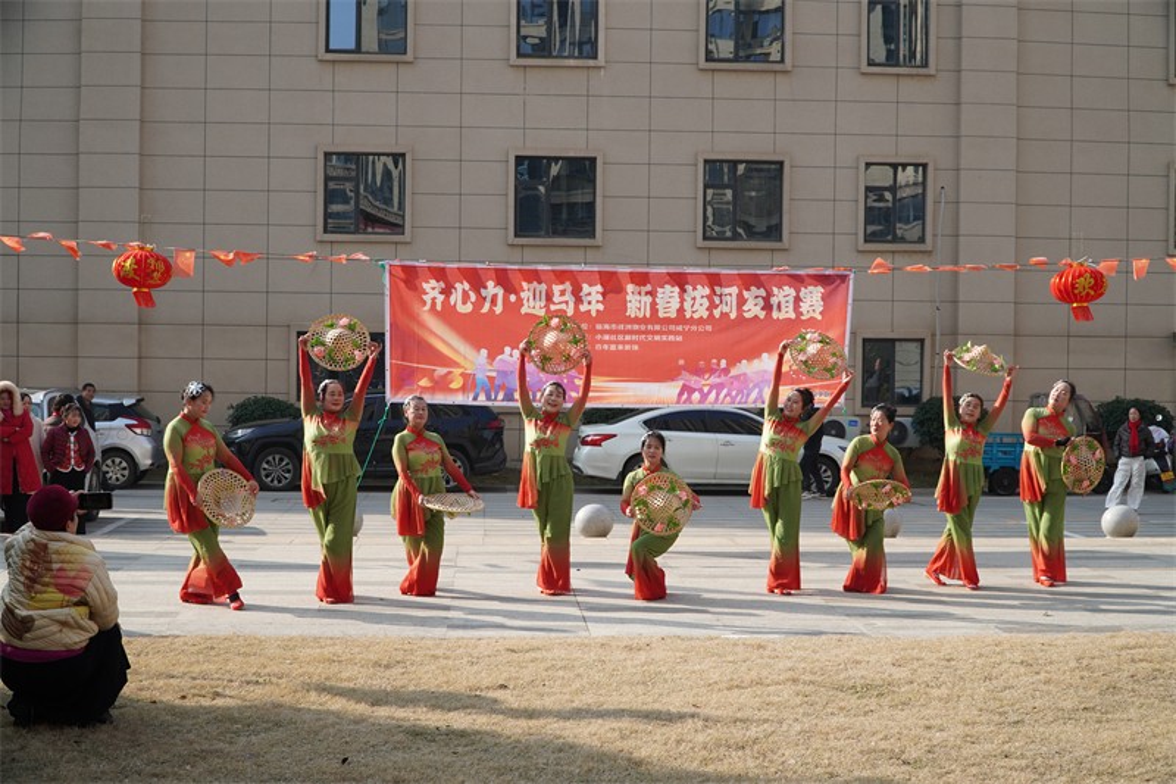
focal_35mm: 51
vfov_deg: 26.5
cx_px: 588
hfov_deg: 38.9
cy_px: 392
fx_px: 1666
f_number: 5.6
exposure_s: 1/500
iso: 200
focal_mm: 34
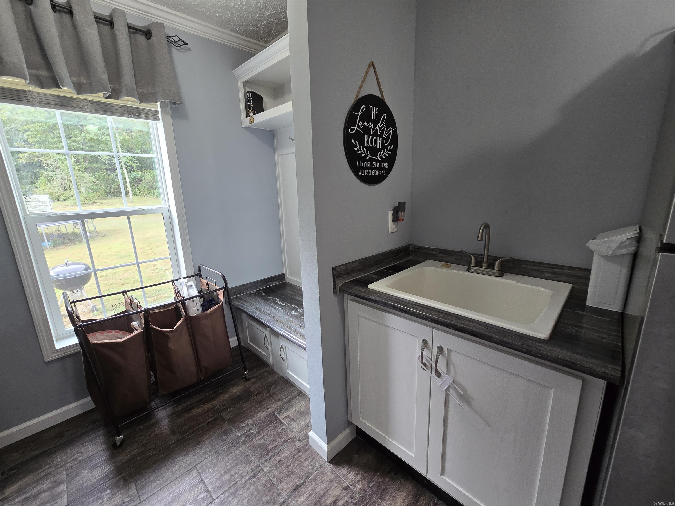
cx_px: 338
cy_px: 253
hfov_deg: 106.2
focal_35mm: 13
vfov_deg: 89.9
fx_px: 253
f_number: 2.2
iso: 160
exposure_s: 1/60
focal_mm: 2.2
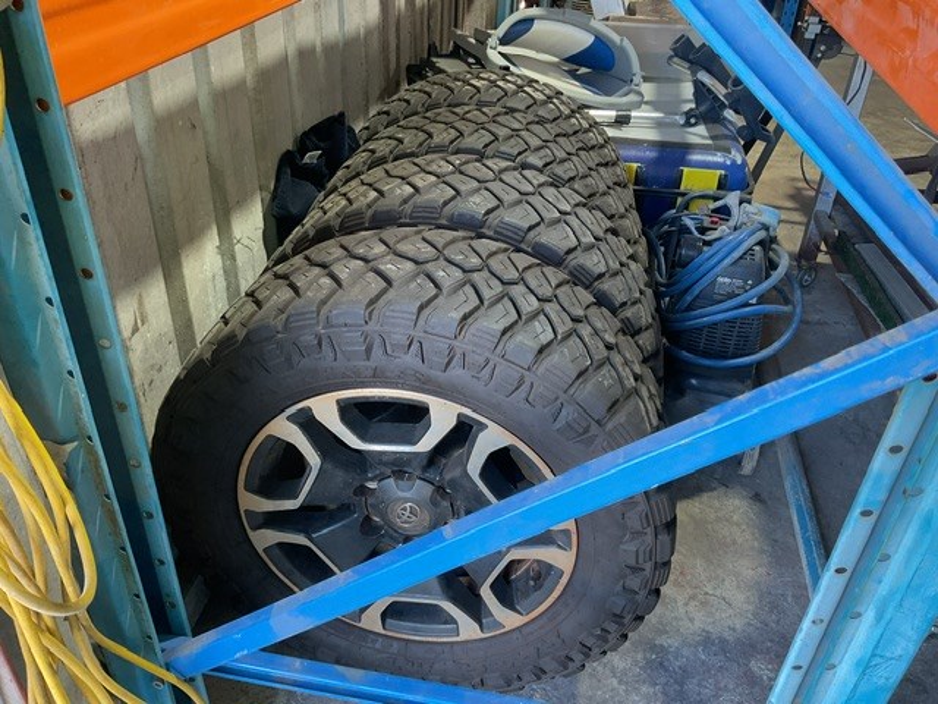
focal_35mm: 29
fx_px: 786
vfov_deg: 48.2
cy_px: 352
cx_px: 469
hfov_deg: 61.7
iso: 125
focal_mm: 3
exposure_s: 1/50
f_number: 1.8
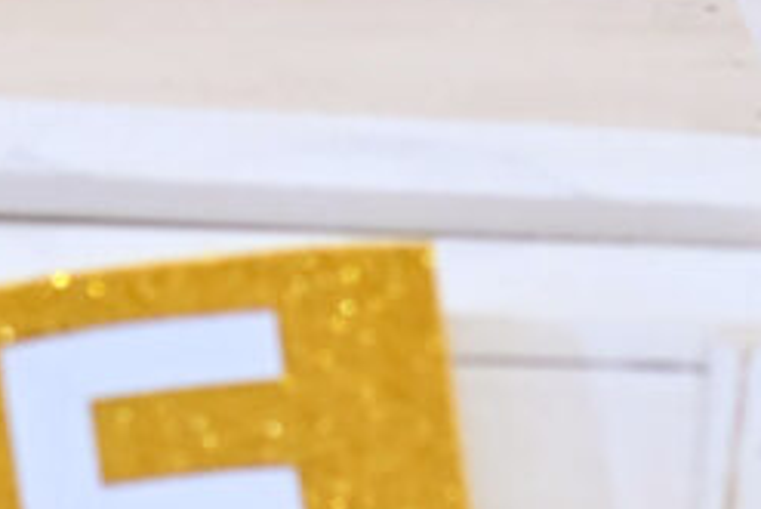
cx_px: -770
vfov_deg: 2.6
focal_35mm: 517
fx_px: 10935
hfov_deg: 3.9
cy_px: -739
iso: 1000
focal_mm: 85
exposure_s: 1/200
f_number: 4
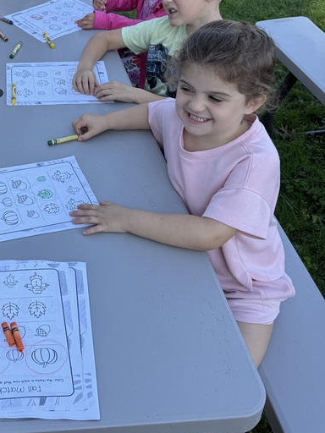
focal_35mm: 48
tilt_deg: -37.6
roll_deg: +2.2
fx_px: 601
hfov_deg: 28.6
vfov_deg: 39.0
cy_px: 128
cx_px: 8
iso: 80
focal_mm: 6.76
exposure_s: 1/888
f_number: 1.78
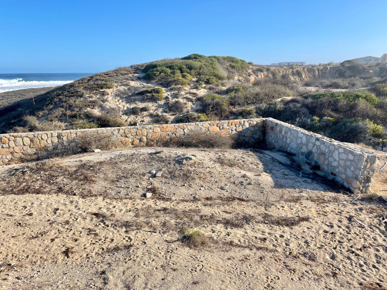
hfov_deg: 67.3
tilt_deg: -14.6
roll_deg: +1.0
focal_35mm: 26
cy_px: 145
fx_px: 291
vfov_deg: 53.1
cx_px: 194
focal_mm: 4.2
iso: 32
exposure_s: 1/2882
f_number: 1.6
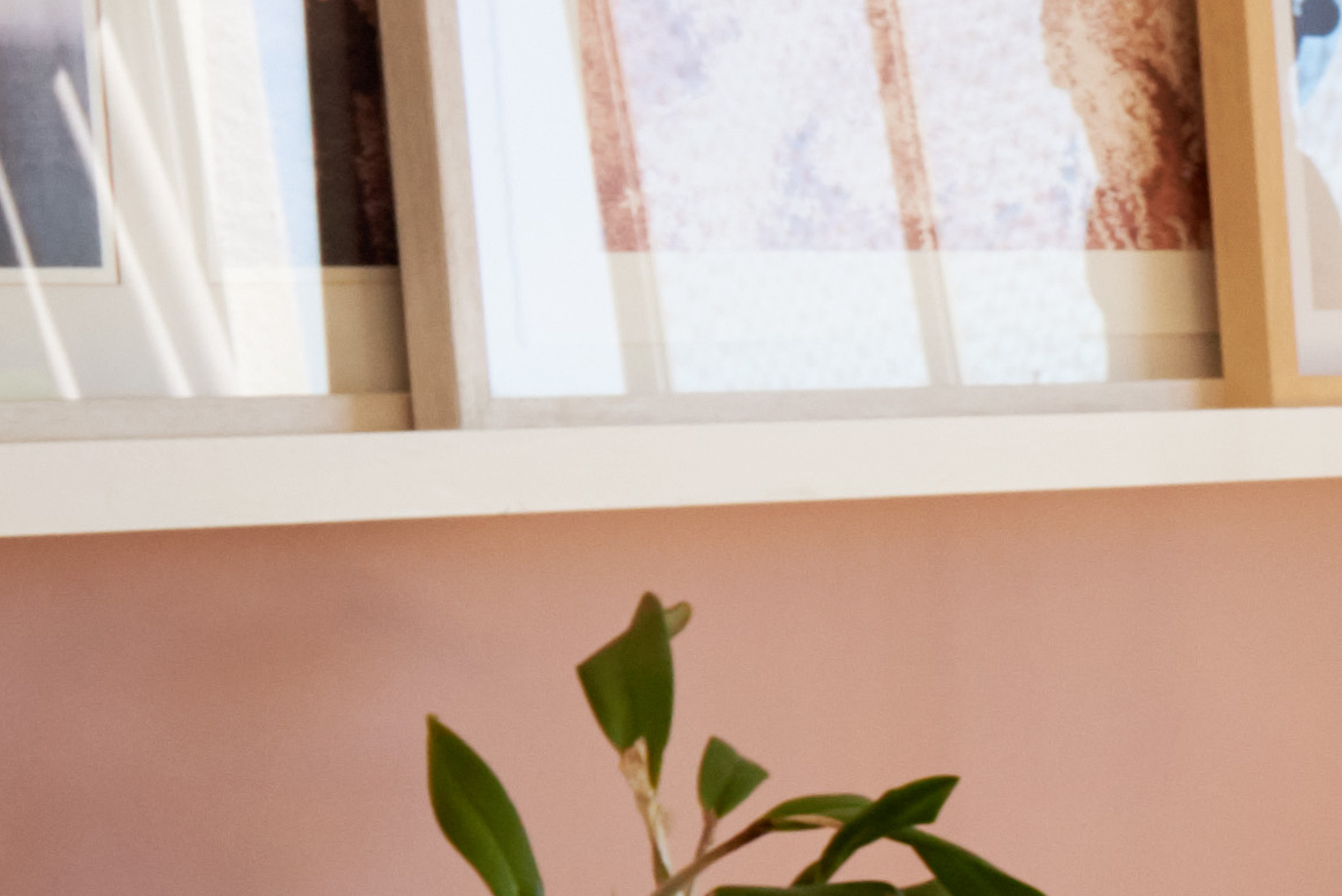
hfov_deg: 11.4
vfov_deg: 9.0
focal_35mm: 152
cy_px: 932
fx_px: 5669
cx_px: 3144
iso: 800
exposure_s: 1/250
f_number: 7.1
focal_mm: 24
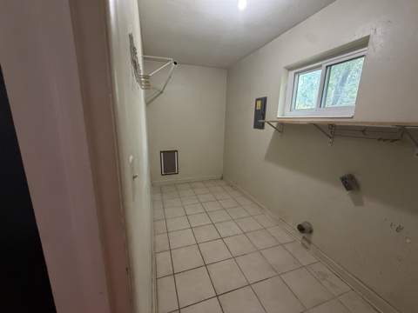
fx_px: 169
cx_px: 209
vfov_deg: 85.7
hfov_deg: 102.1
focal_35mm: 14
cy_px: 156
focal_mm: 2.22
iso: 500
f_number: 2.2
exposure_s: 1/60
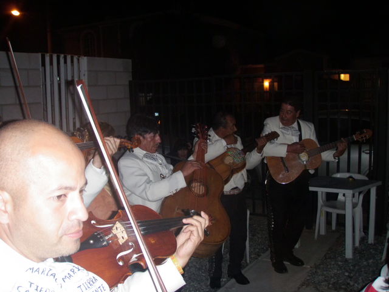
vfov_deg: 37.7
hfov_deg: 49.0
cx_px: 194
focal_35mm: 38
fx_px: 427
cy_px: 146
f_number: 3.5
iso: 200
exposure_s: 1/30
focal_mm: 6.7
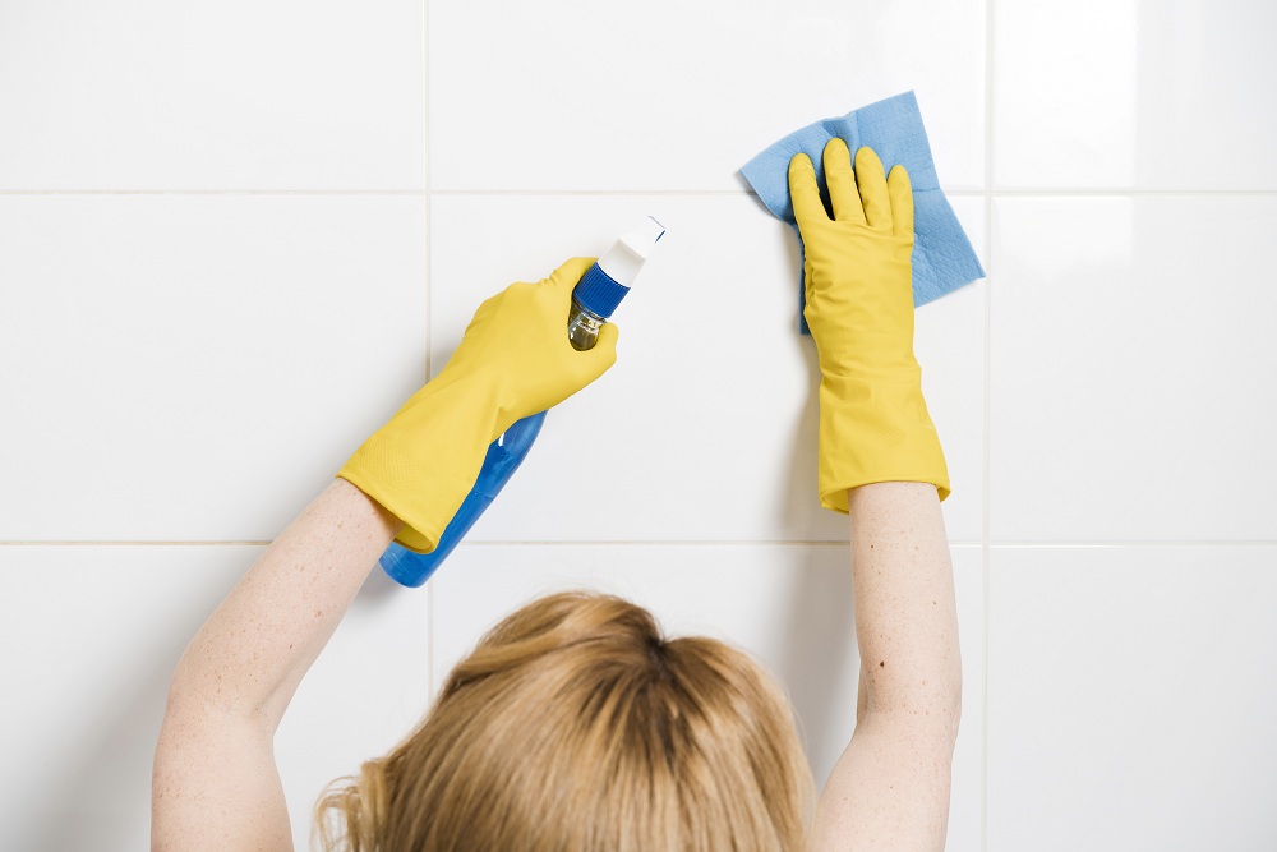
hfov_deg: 36.2
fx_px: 1951
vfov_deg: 24.6
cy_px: 426
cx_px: 638
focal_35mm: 55
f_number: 5
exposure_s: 1/125
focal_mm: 55
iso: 250
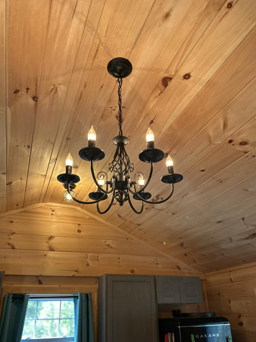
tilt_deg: +25.9
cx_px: 131
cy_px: 189
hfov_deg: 51.3
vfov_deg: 65.2
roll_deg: +1.4
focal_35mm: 27
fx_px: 266
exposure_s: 1/60
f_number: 1.78
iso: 125
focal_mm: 6.86
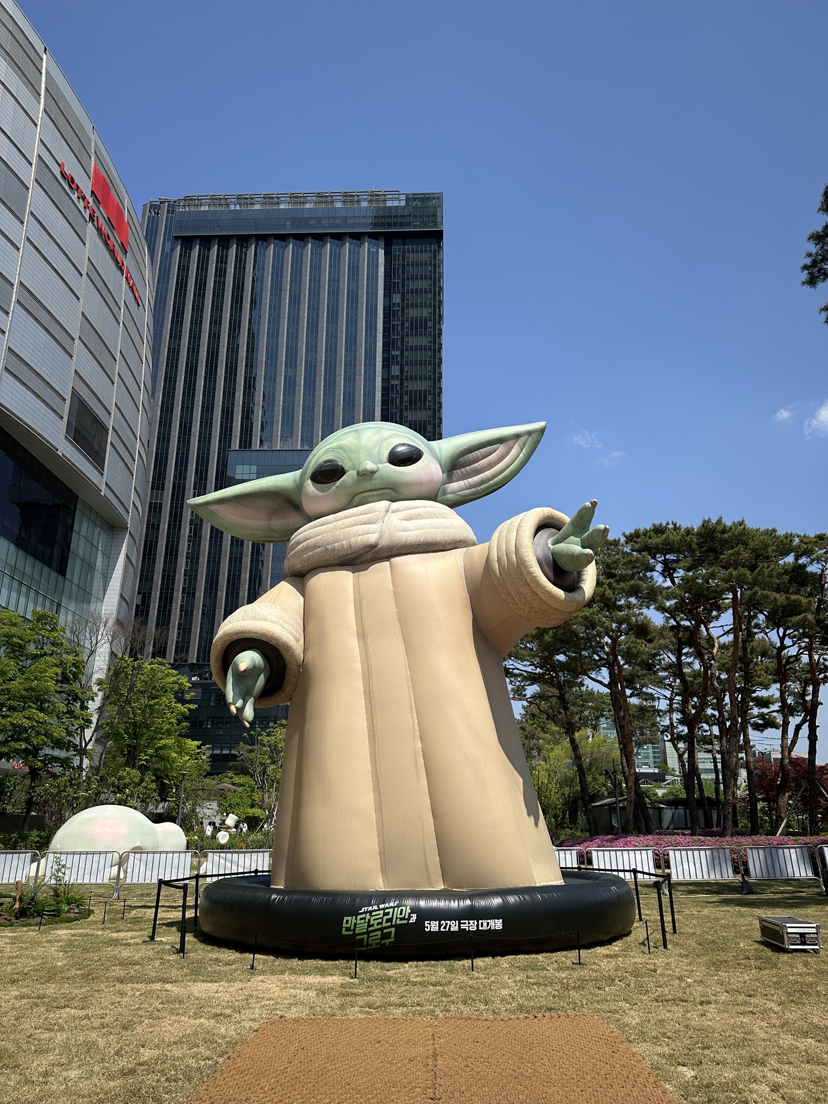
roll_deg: -2.0
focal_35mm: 24
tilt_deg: +19.6
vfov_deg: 71.6
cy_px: 552
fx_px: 765
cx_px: 414
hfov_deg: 56.8
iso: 80
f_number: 1.78
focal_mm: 6.86
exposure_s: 1/6211
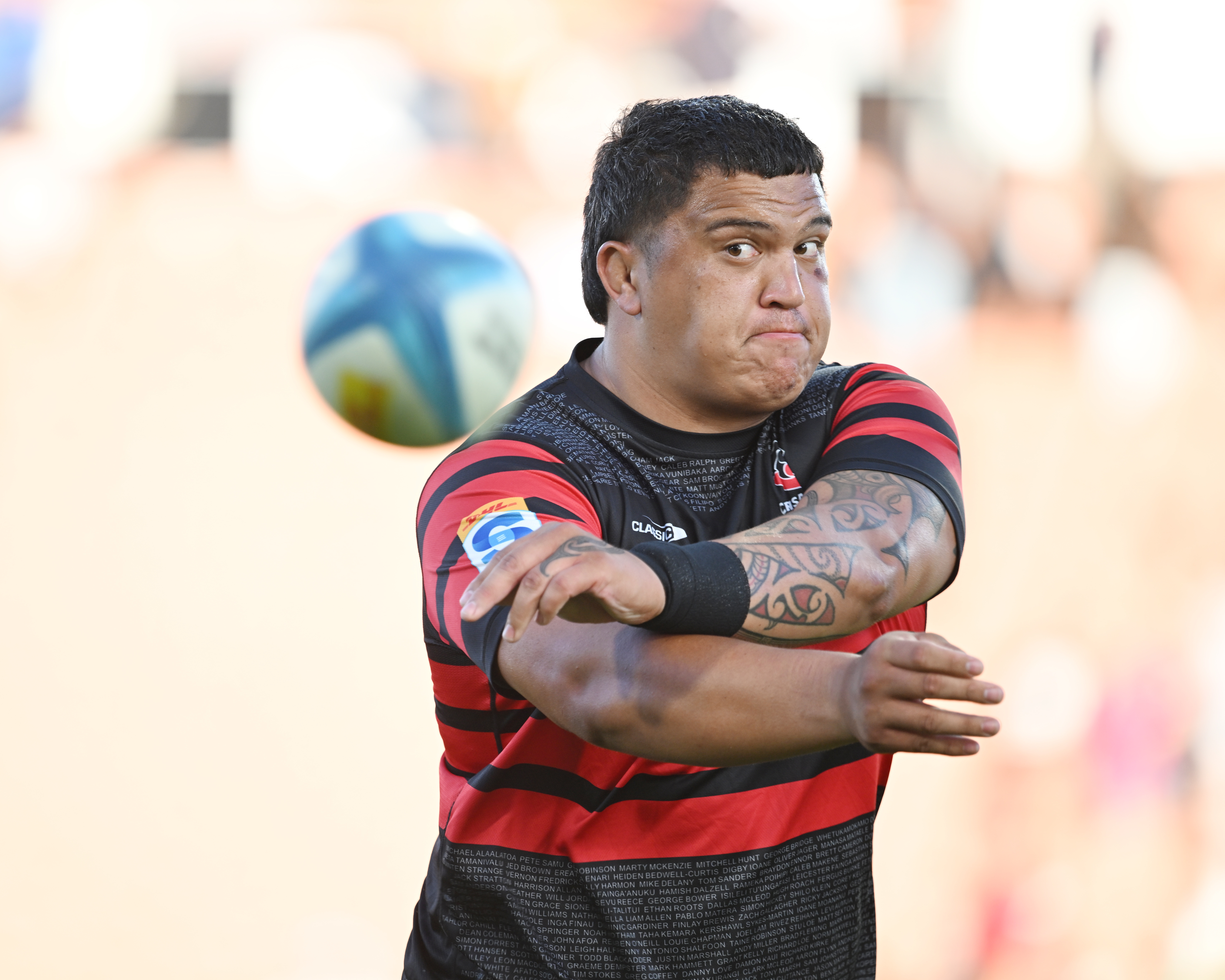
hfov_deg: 3.4
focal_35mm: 564
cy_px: 490
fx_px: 20448
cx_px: 518
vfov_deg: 2.7
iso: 400
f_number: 4
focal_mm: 500
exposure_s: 1/320
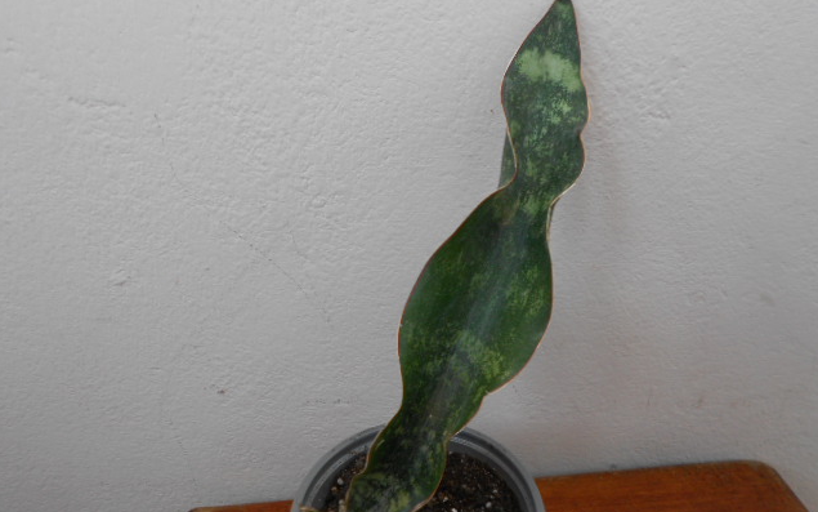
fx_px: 691
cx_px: 408
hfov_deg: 61.2
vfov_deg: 40.6
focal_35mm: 31
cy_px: 251
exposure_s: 1/100
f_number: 3.4
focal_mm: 5.3
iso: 80
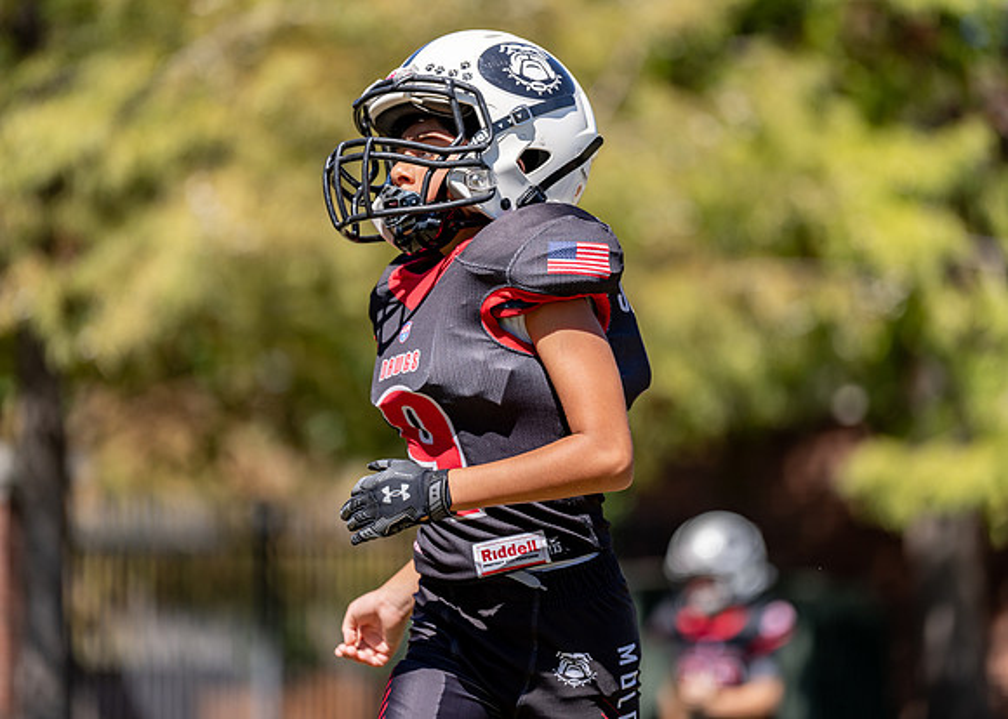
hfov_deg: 11.5
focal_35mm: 175
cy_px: 349
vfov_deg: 8.2
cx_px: 523
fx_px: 5013
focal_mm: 162
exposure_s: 1/1600
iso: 100
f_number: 2.8
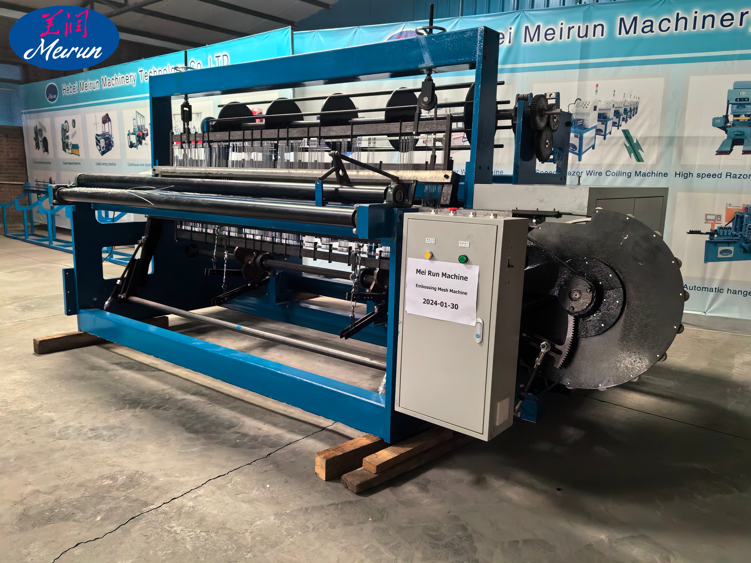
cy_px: 282
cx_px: 376
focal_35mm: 27
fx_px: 586
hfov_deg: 65.3
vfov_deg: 51.4
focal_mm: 6.35
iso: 250
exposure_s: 1/50
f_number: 1.4
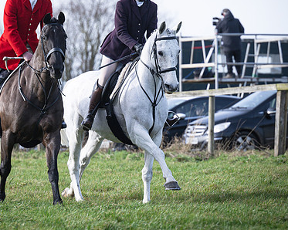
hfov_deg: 4.9
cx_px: 210
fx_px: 3391
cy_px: 77
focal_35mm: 398
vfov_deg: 3.9
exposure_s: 1/1000
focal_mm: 120
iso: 125
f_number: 2.8
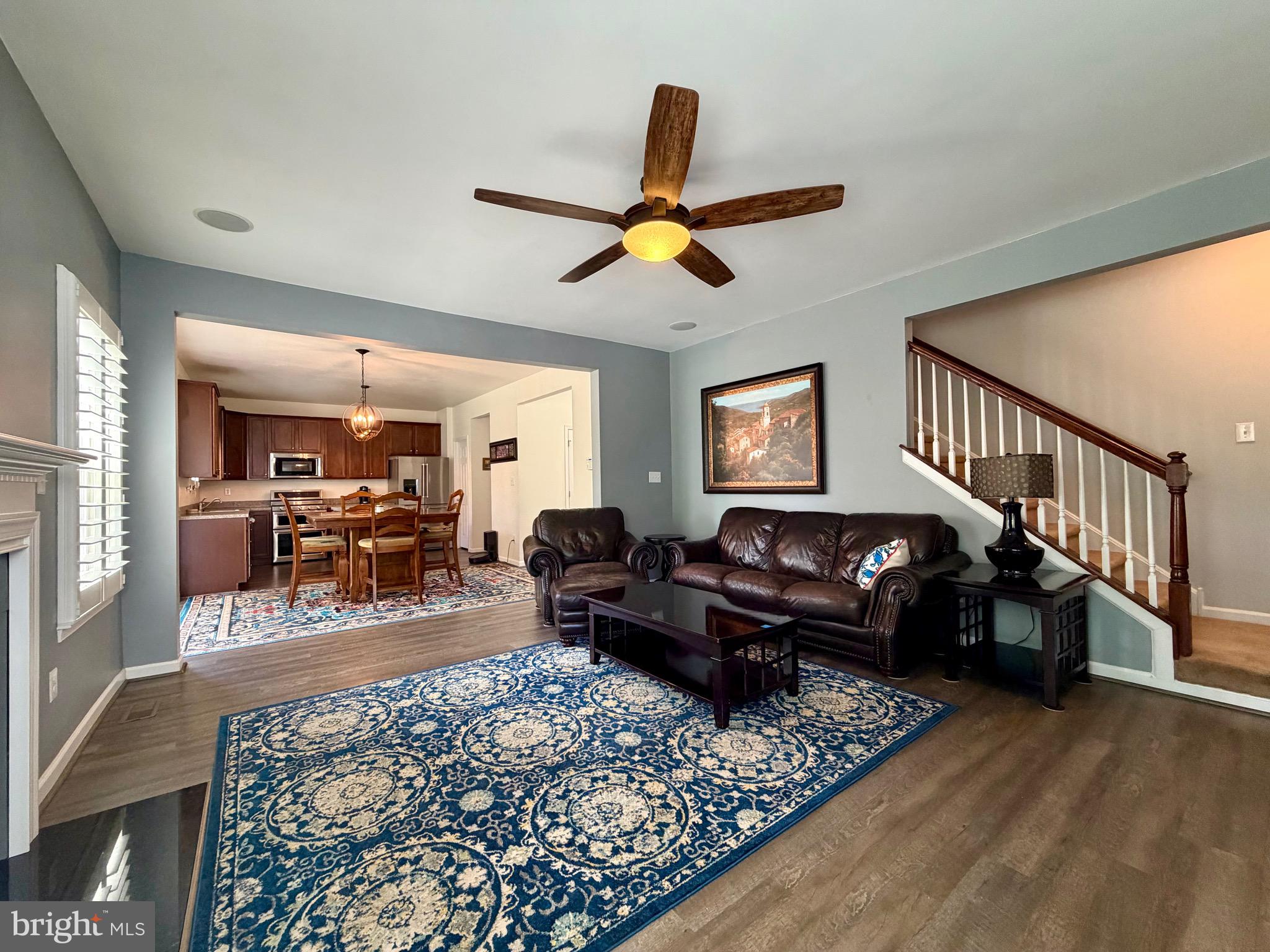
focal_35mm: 14
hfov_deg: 102.1
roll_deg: +1.4
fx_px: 514
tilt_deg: +1.0
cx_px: 635
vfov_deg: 85.7
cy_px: 476
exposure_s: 1/60
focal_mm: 2.22
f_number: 2.2
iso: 250
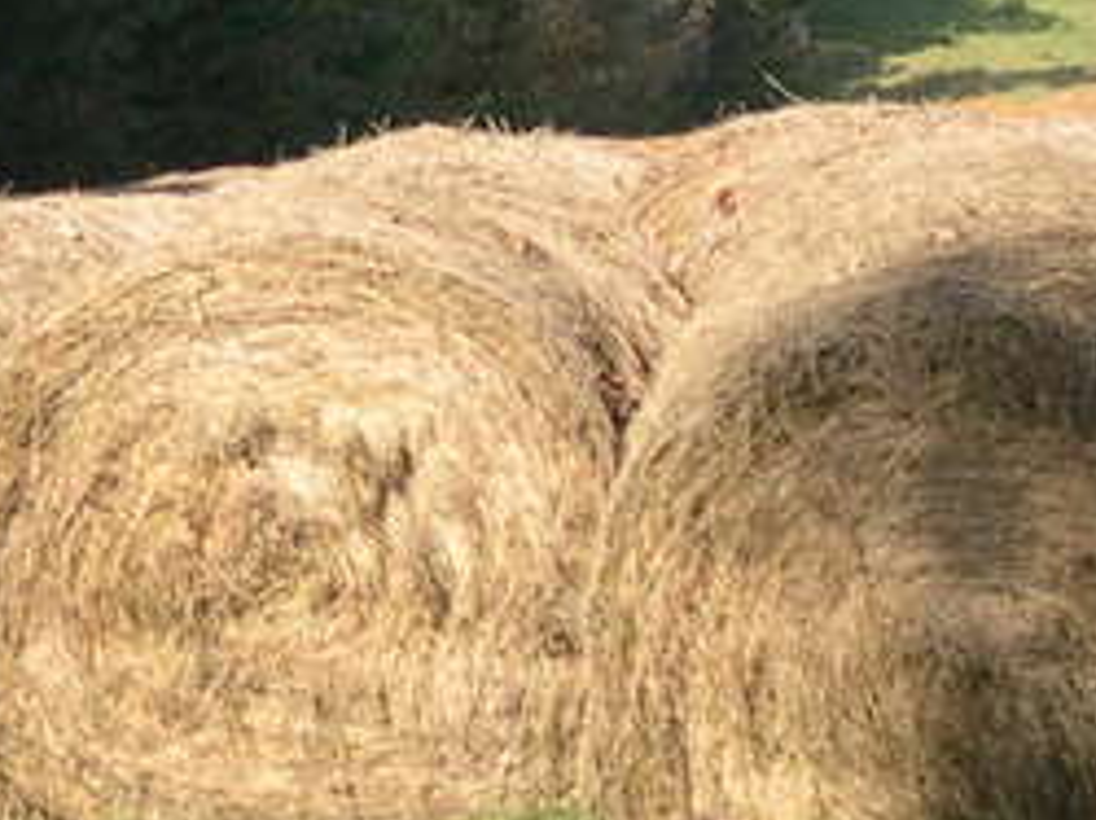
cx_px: -267
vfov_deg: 7.4
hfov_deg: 9.7
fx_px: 6326
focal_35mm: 200
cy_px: 22
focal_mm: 11.1
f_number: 3.2
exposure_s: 1/501
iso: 100
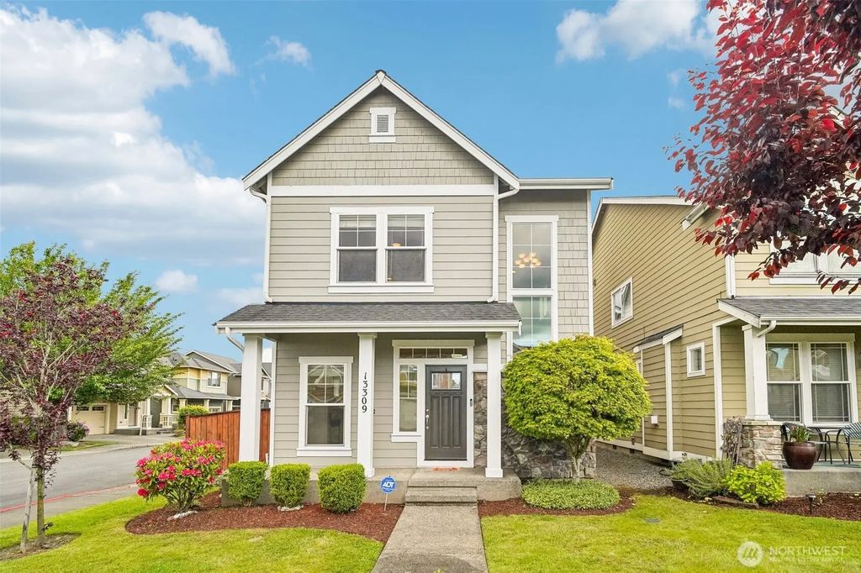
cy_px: 286
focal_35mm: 16
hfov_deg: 96.8
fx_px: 383
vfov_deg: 73.7
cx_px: 430
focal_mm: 16
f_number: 8
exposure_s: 1/640
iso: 1600
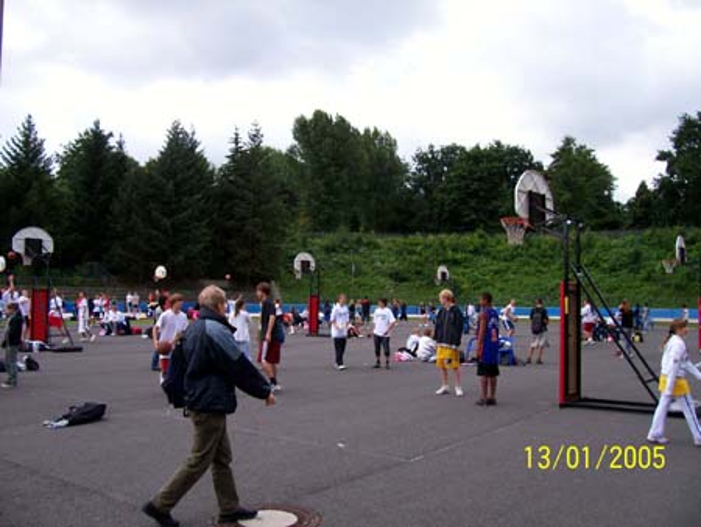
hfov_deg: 53.9
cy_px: 264
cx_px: 350
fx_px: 689
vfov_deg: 41.8
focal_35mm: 34
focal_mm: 5.6
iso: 80
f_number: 2.7
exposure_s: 1/742
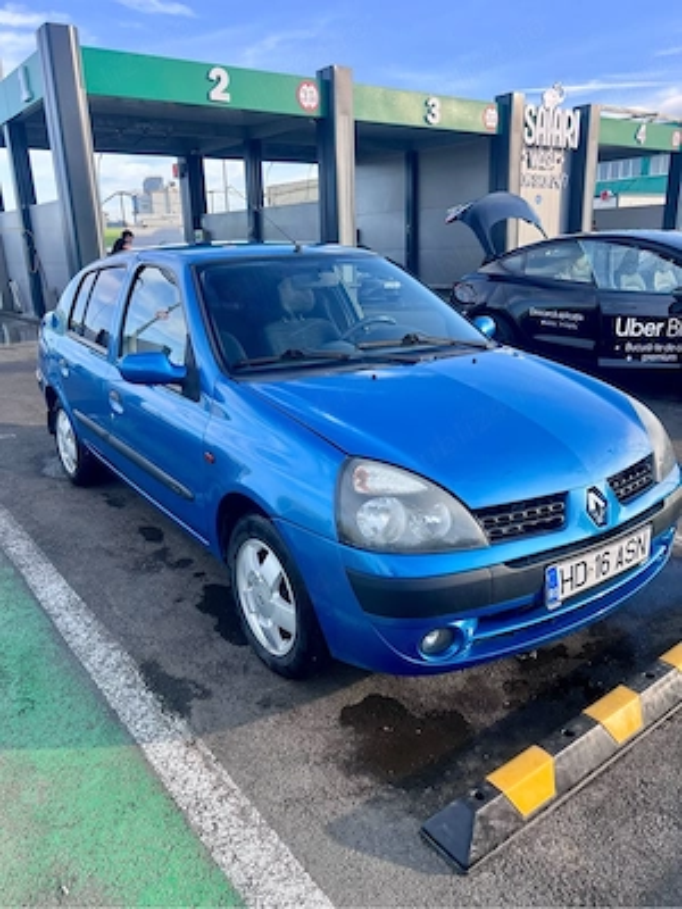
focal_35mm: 26
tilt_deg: -16.2
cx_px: 341
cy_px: 454
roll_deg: +1.7
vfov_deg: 67.3
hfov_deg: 53.1
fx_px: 683
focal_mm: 5.7
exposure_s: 1/743
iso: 50
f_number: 1.5
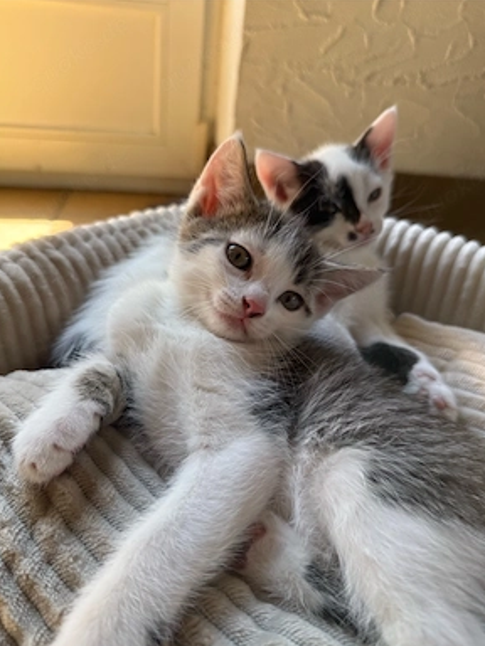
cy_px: 335
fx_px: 467
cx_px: 244
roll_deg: -7.1
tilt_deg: -29.5
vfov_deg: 69.4
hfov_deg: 54.9
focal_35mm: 25
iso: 64
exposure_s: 1/121
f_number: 1.78
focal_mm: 6.76
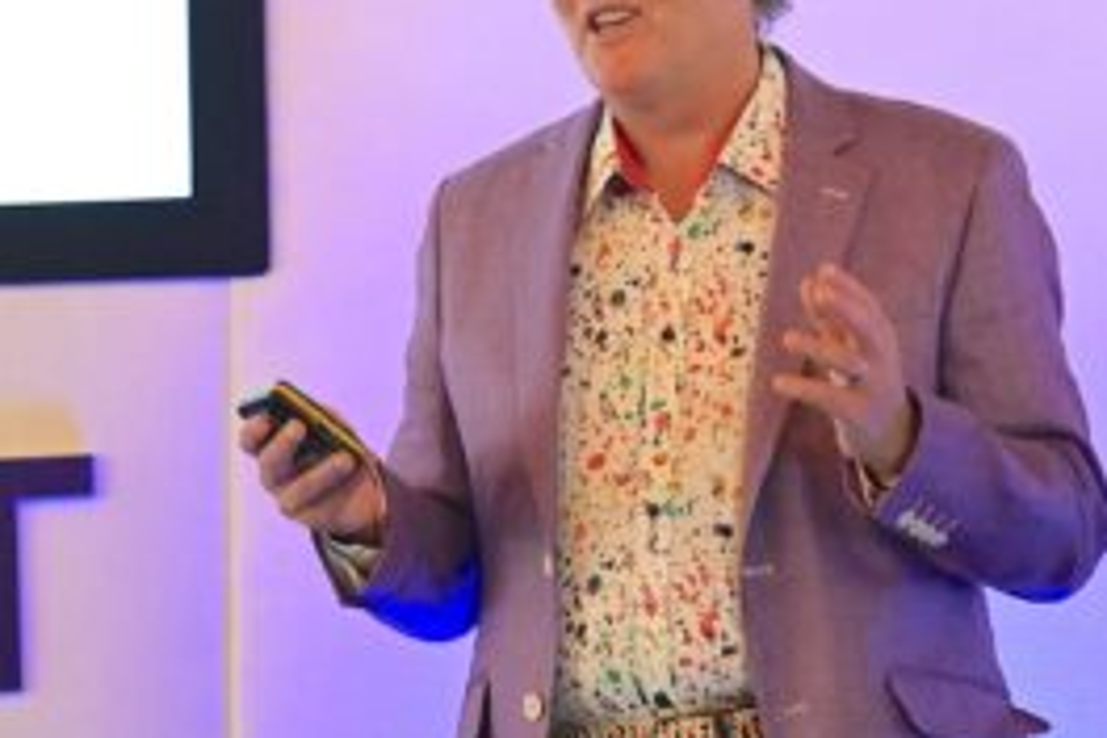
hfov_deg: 7.8
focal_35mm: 265
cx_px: 633
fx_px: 8148
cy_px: 275
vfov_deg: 5.2
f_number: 3.5
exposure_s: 1/500
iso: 9000
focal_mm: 175
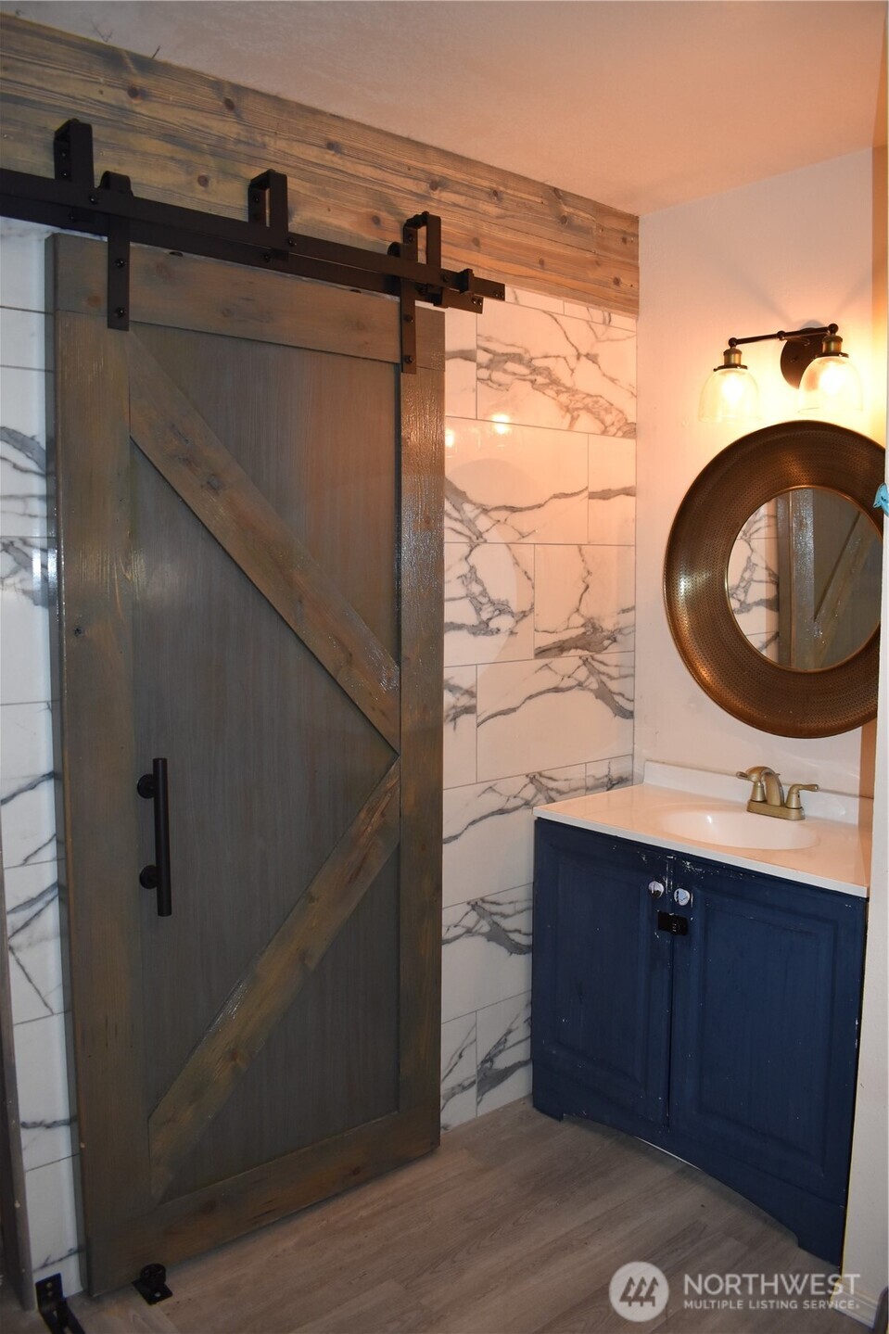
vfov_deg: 67.4
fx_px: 1000
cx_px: 444
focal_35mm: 27
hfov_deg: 47.9
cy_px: 667
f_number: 4.5
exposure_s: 1/80
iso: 800
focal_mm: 18
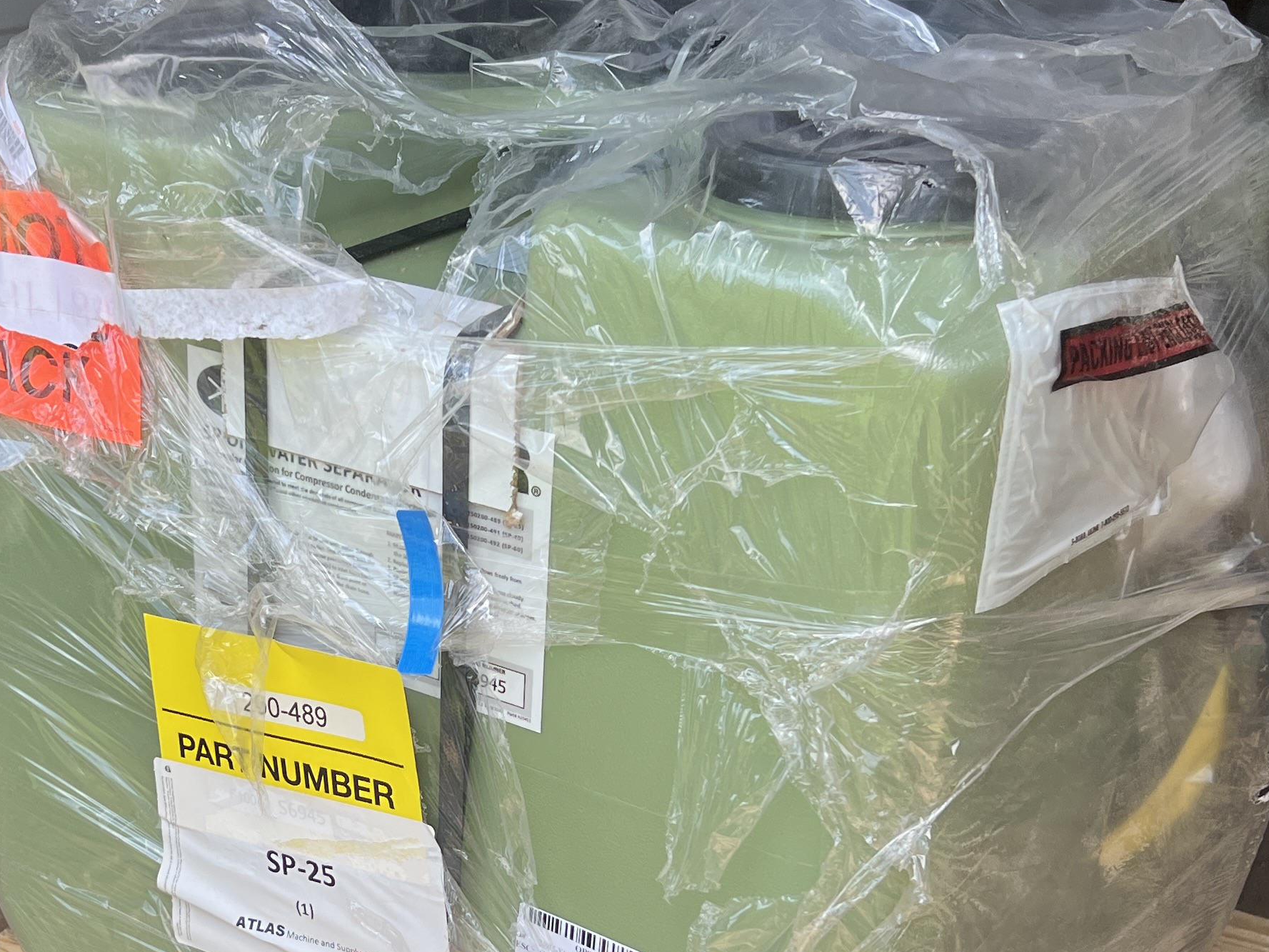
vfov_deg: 24.6
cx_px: 408
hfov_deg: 32.4
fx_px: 2163
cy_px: 705
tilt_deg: -26.5
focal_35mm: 59
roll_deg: -2.8
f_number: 1.5
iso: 50
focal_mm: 5.7
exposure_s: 1/887
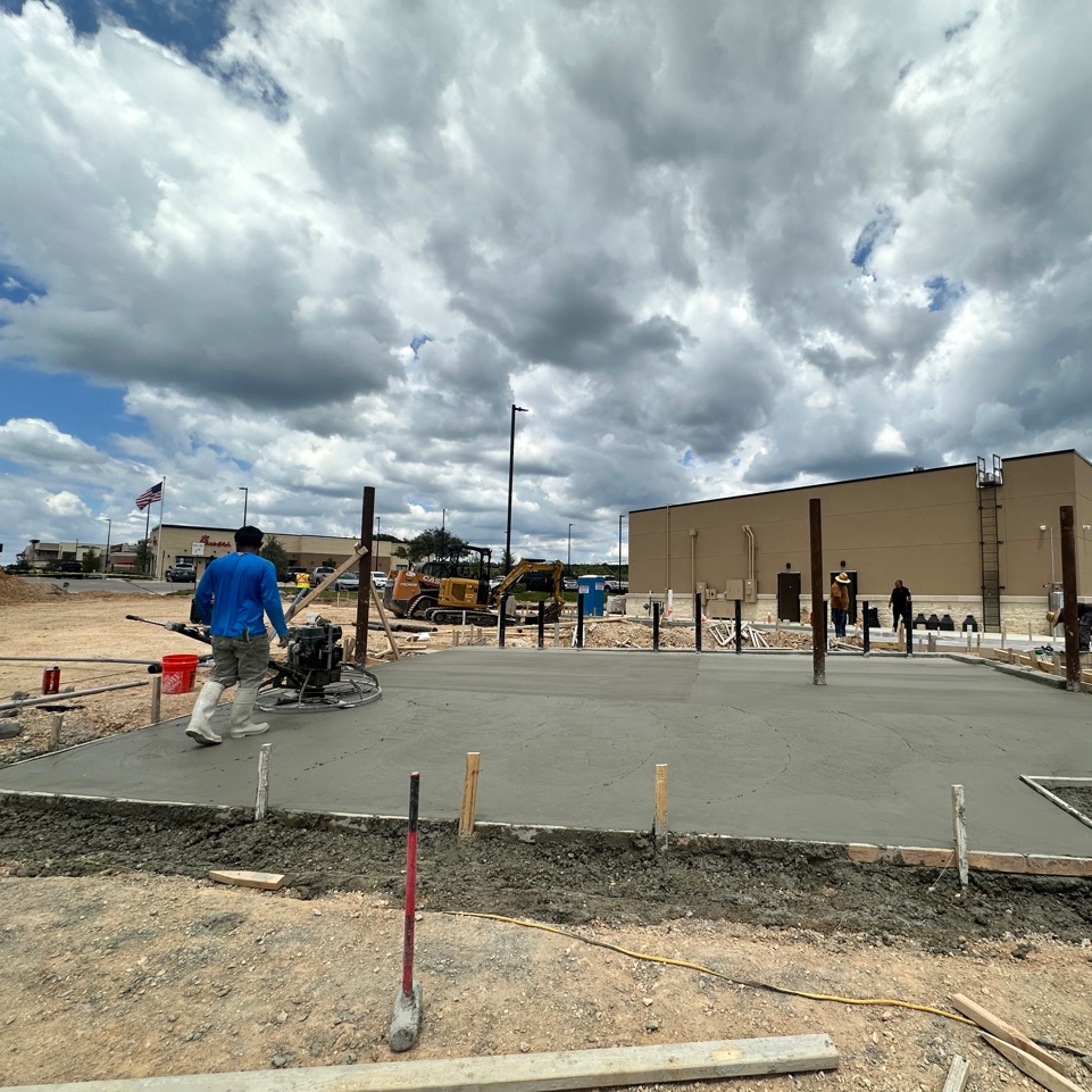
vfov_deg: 84.0
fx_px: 607
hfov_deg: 82.9
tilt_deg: +5.0
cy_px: 542
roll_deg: -0.3
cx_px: 656
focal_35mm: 17
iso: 50
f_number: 2.2
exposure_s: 1/3509
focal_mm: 2.22
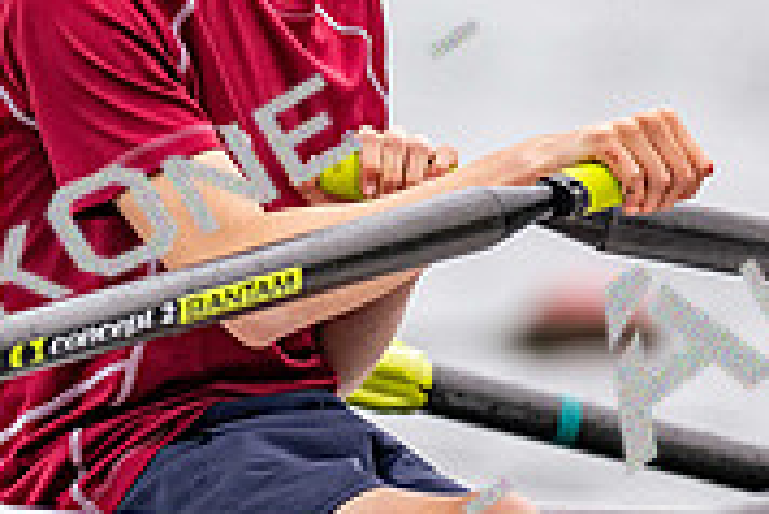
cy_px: 63
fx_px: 41772
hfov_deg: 1.1
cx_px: 233
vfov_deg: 0.7
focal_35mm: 1954
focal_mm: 600
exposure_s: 1/2500
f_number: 4
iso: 900
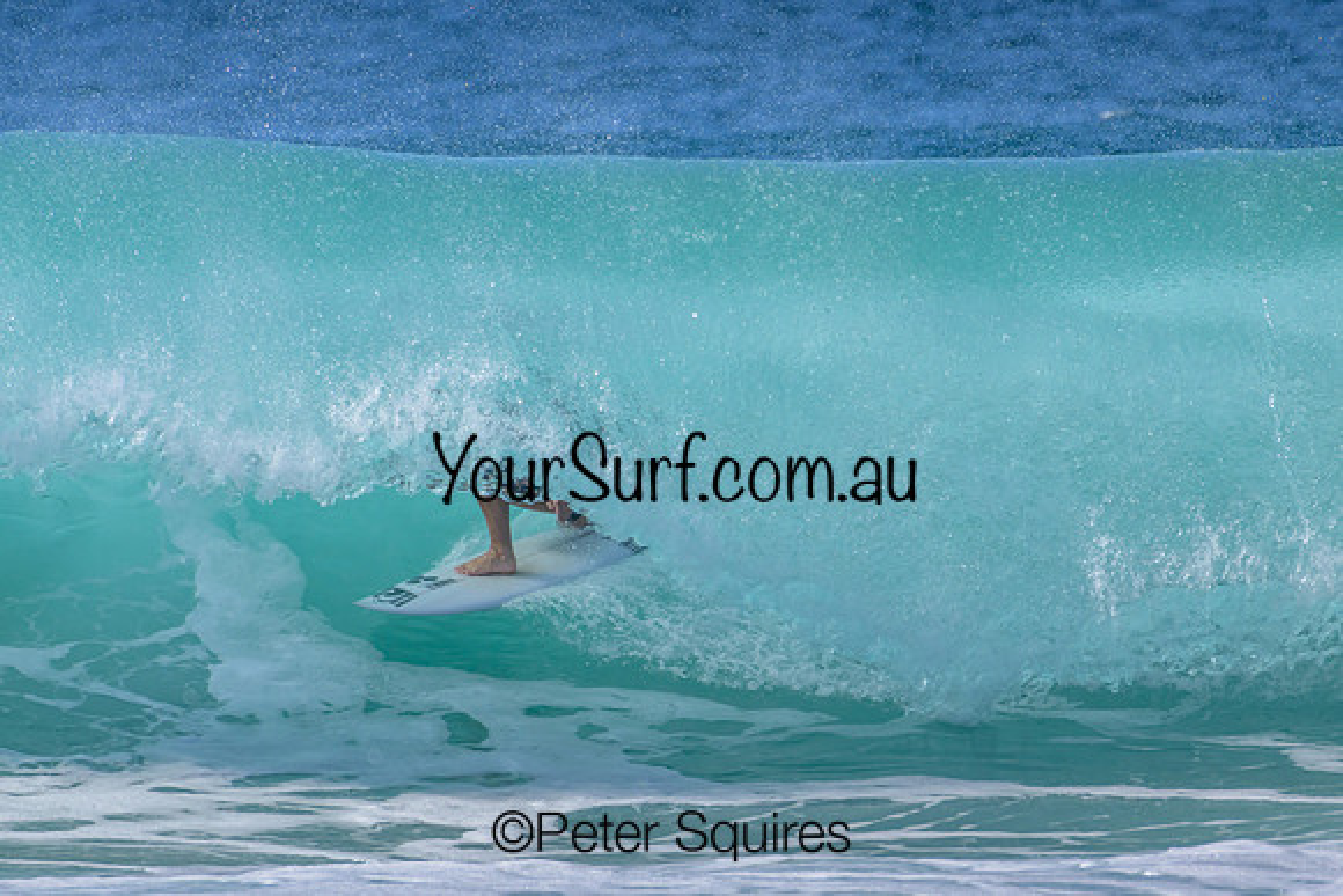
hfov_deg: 2.1
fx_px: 37313
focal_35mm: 1000
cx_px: 672
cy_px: 448
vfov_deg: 1.4
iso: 900
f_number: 11
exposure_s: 1/2000
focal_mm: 1000
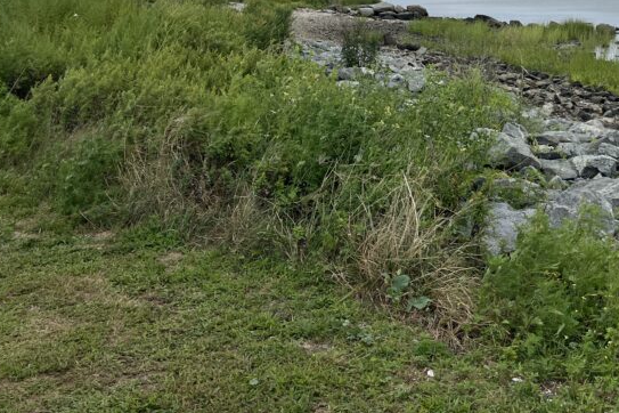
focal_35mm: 51
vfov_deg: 25.1
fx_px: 877
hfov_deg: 38.2
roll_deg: +0.2
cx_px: 439
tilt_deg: -1.4
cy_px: -5
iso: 50
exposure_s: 1/6173
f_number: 1.6
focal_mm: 5.1
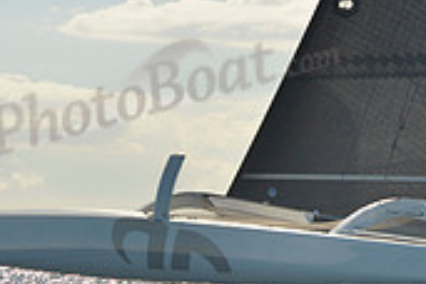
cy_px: 186
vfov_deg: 5.8
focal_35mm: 238
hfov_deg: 8.6
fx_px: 2816
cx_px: 471
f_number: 7.1
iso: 200
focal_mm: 70
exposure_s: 1/640
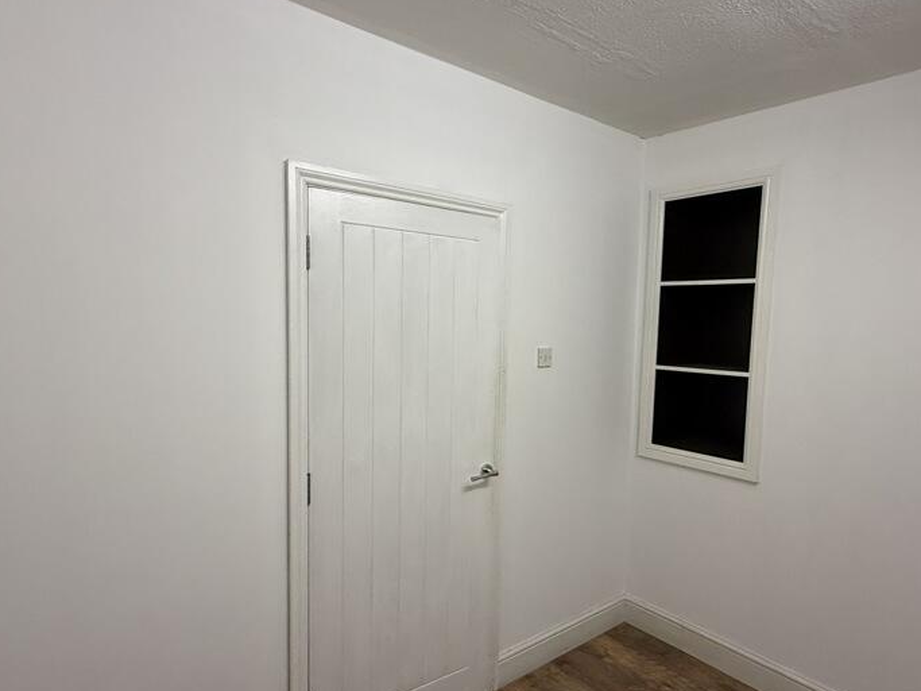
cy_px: 374
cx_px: 483
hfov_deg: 78.9
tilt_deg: -4.9
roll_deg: -1.3
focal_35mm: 21
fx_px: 559
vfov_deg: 63.3
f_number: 2.2
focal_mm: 2.22
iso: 320
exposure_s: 1/100
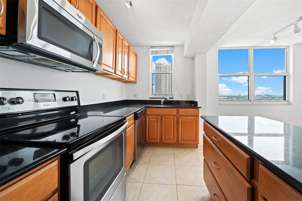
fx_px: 117
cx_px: 151
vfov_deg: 81.1
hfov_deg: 104.3
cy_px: 100
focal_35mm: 14
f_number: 8
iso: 200
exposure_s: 1/15
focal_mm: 14
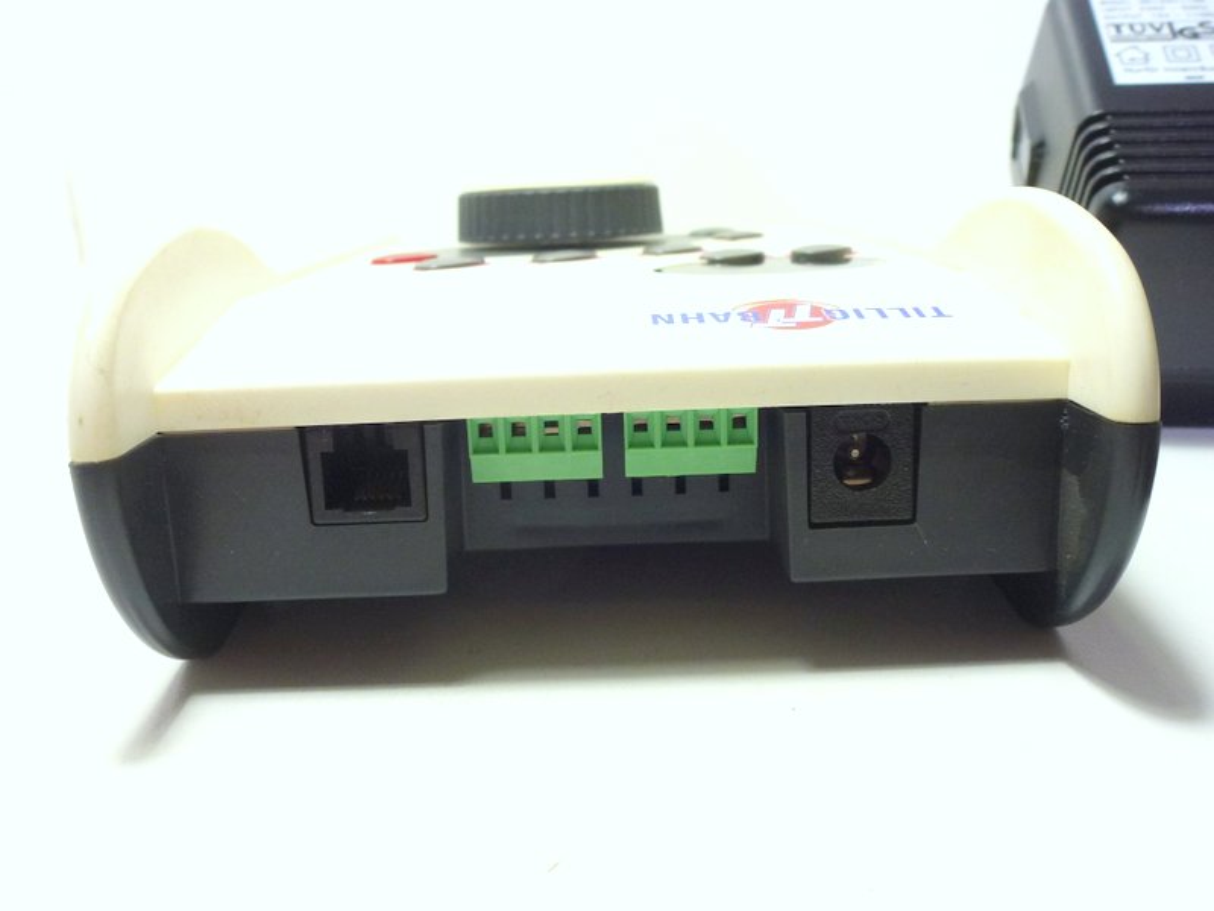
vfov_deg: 42.9
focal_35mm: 33
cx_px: 607
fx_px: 1157
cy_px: 456
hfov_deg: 55.4
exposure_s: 1/60
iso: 160
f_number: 3.6
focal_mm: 5.9
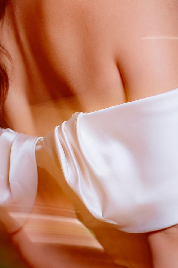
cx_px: 99
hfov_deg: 7.0
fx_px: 1456
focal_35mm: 196
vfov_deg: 10.5
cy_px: 79
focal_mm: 50
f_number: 2
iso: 125
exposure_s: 1/15
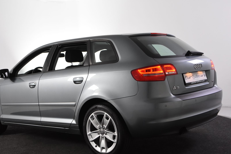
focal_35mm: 50
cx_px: 102
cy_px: 89
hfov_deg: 39.5
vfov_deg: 27.0
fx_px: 321
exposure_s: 1/100
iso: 1600
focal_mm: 28
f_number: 5
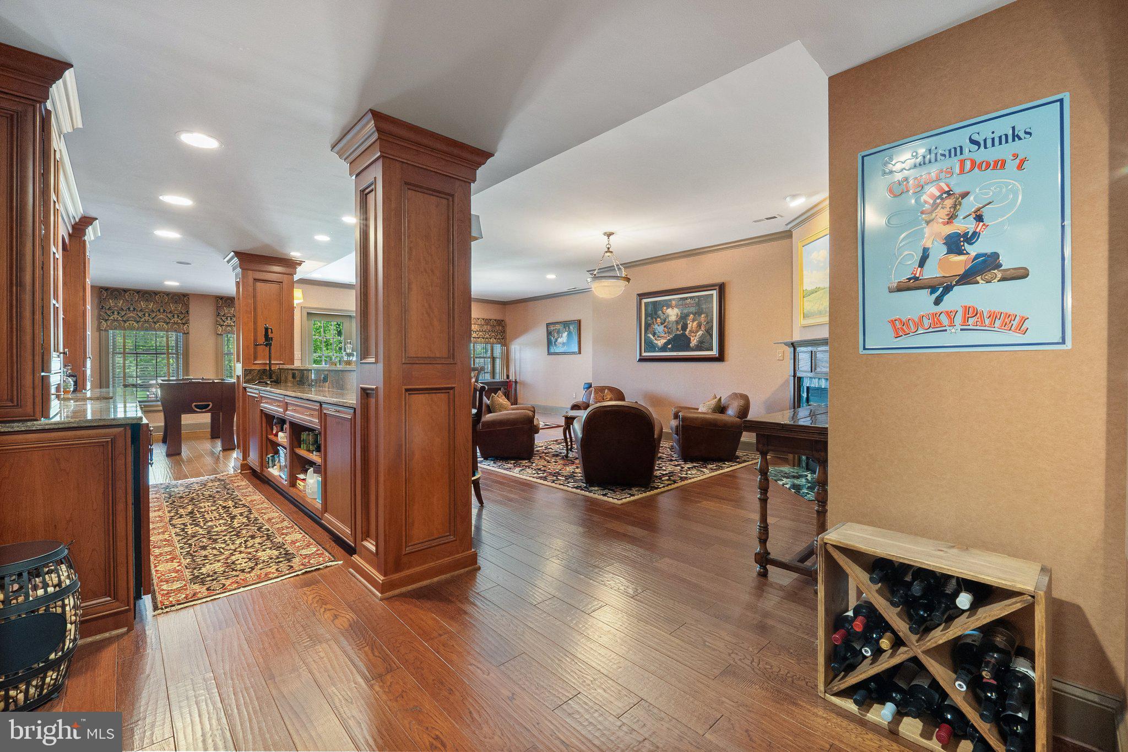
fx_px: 470
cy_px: 376
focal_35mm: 15
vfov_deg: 77.3
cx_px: 564
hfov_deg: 100.4
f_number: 8
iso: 800
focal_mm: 10
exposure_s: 1/1.25
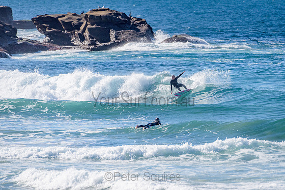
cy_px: 75
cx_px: 166
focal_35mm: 613
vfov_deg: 2.2
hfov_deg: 3.4
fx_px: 4856
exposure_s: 1/8000
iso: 500
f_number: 5.6
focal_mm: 500
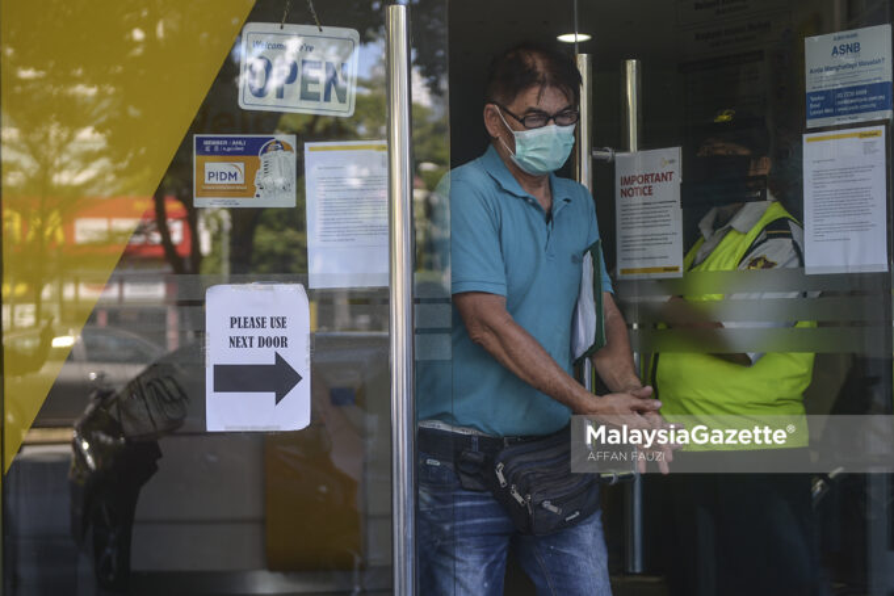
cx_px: 447
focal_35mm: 58
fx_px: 1440
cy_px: 298
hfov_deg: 34.5
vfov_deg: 23.4
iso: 160
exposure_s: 1/250
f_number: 2.8
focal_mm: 58
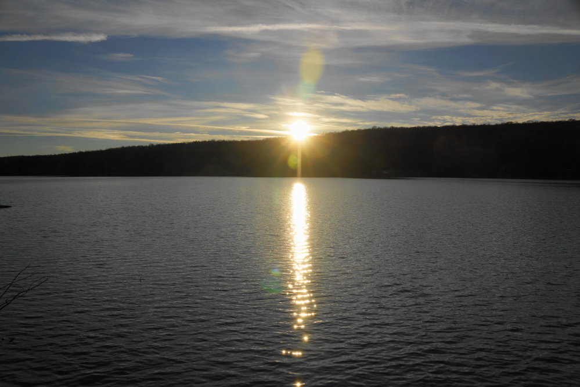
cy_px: 194
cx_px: 290
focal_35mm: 27
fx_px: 435
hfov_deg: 67.4
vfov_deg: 47.9
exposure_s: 1/400
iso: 100
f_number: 8
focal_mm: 18
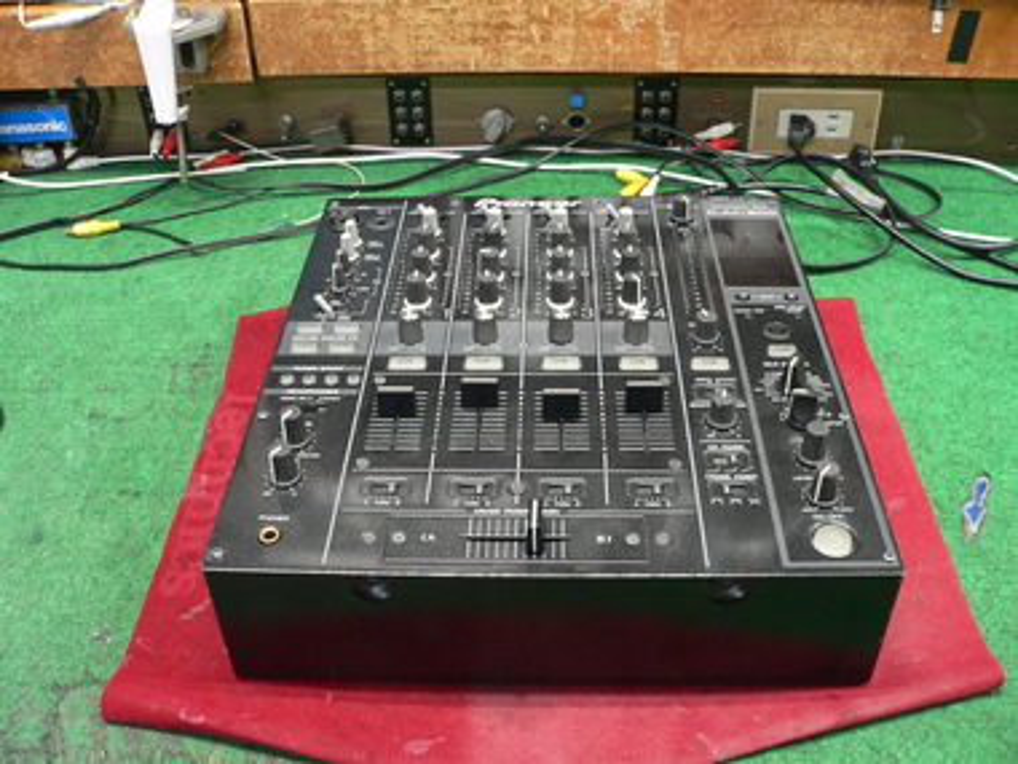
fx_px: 1059
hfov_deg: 51.4
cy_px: 382
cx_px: 509
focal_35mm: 36
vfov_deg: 39.7
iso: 200
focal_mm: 6
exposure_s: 1/8
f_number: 2.8
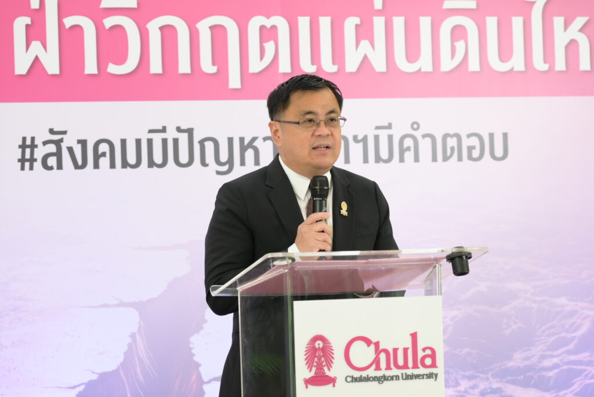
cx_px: 297
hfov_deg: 11.4
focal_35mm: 180
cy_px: 198
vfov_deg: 7.6
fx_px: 2973
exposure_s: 1/50
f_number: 4
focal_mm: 120
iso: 500
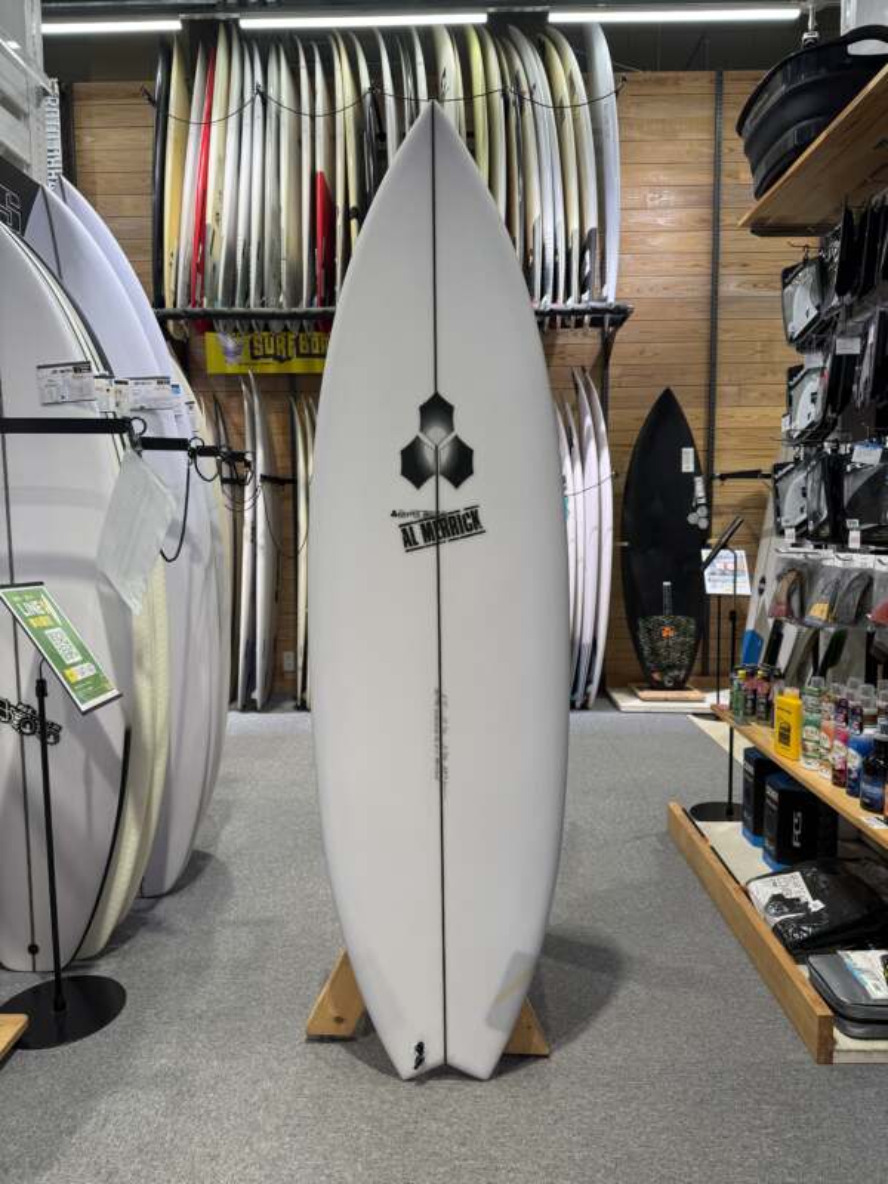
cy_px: 592
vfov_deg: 71.6
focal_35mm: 24
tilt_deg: -5.4
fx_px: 821
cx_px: 444
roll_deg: -0.1
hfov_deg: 56.8
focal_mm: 6.76
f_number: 1.78
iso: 80
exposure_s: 1/120
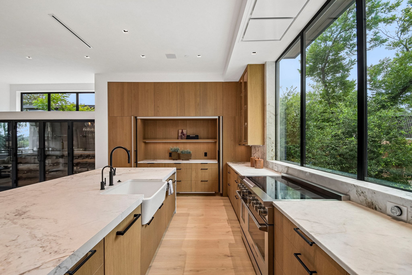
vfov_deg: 77.3
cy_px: 138
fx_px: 172
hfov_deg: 100.4
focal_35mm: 15
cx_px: 206
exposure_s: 1/30
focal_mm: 10
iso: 400
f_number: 8
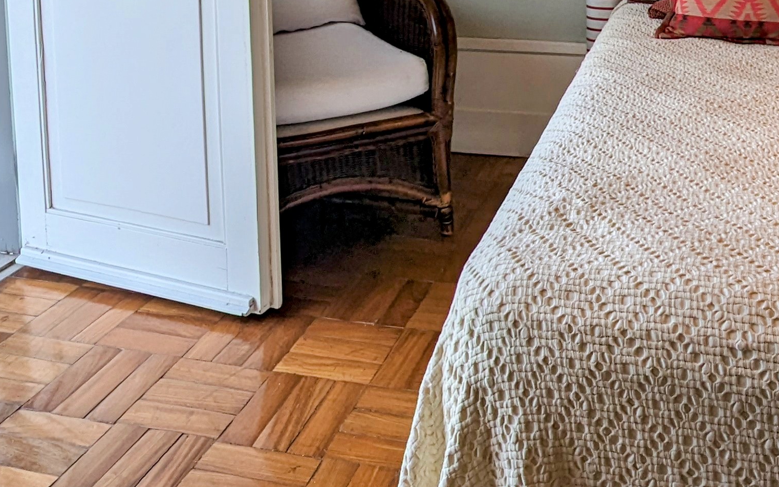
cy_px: -97
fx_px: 785
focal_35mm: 37
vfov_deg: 29.6
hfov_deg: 51.9
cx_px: 513
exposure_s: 1/704
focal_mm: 1.95
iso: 47
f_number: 2.2
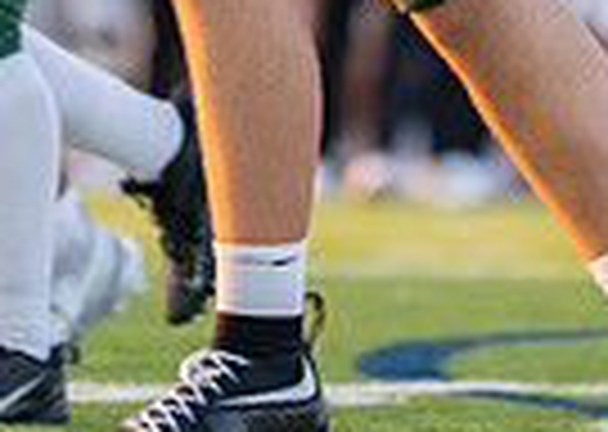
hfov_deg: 1.9
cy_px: -531
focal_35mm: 1078
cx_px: 335
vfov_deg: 1.3
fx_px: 18587
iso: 500
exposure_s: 1/1250
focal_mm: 200
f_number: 2.8
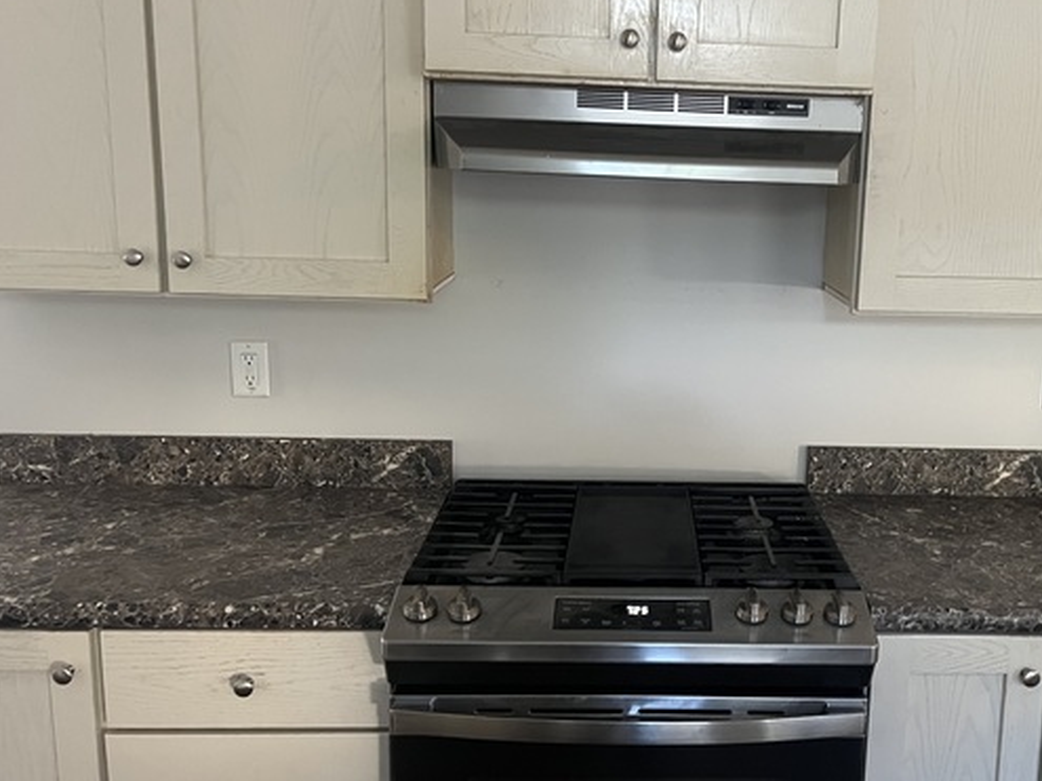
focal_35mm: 35
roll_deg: -1.5
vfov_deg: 40.7
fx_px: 1053
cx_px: 685
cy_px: 364
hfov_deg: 51.8
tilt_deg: -11.0
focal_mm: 5.1
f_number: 1.6
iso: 500
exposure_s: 1/30
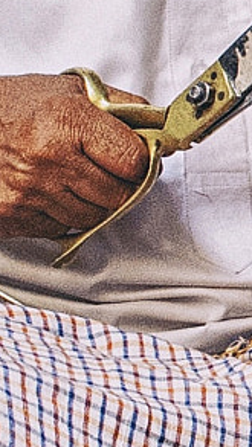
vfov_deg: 7.0
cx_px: 693
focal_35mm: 308
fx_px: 3656
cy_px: 120
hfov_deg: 3.9
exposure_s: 1/160
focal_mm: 28
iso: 400
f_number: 6.3
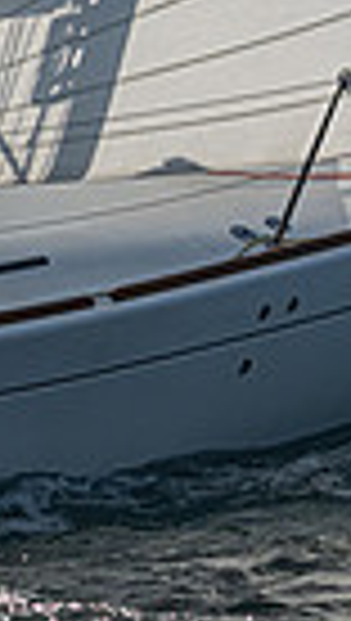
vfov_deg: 3.2
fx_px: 11095
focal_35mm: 673
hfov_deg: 1.8
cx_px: -869
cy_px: -224
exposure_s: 1/5000
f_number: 6.3
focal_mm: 145
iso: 320
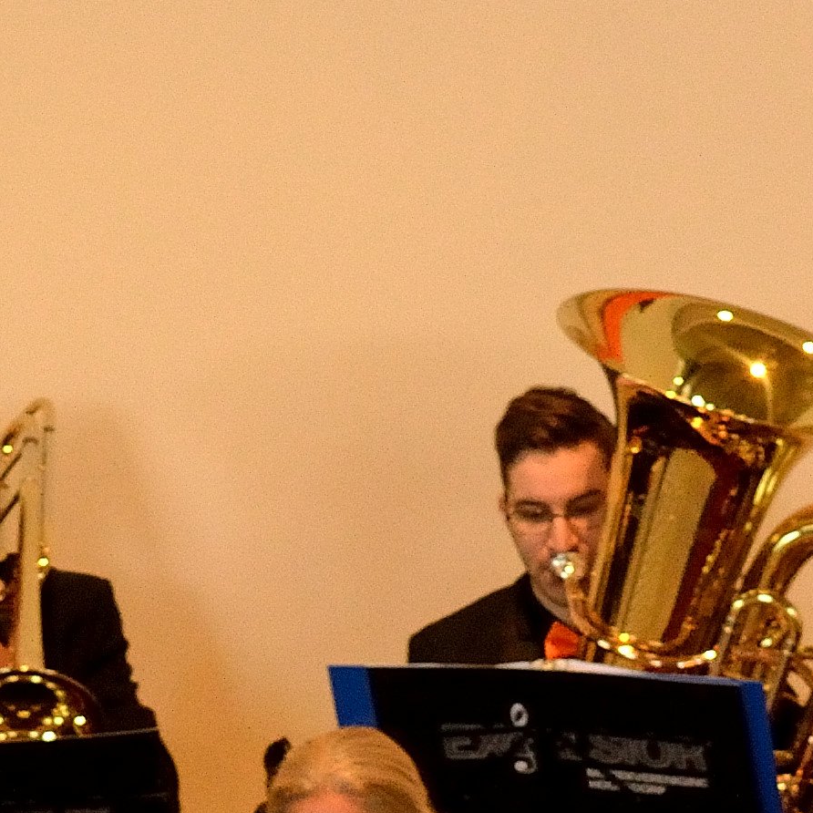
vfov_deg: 3.8
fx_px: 12250
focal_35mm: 461
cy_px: 816
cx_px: 612
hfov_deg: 3.8
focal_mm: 70
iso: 1600
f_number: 4.5
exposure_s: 1/50
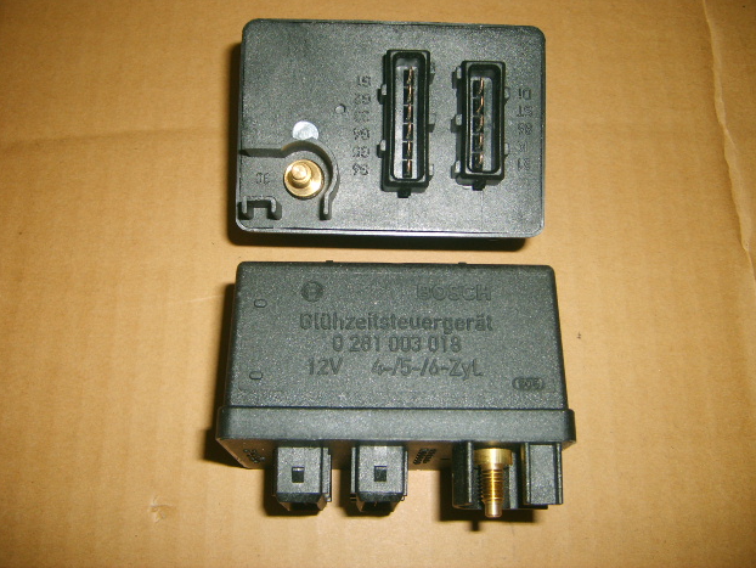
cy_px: 277
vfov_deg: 39.7
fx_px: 787
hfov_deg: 51.3
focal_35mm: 36
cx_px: 377
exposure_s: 1/30
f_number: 2.8
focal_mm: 5.8
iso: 100
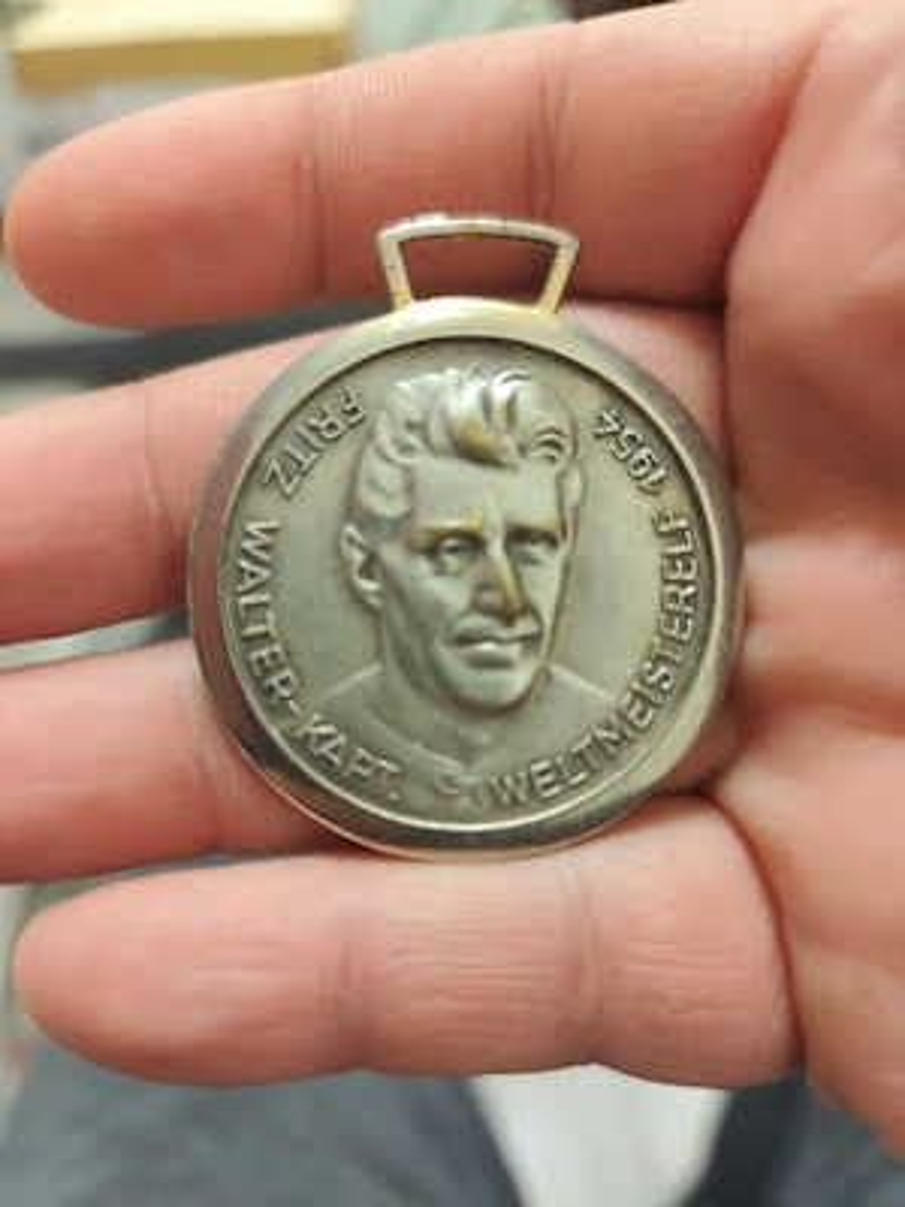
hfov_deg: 58.9
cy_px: 604
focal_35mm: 23
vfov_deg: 73.9
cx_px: 452
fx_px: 802
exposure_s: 1/25
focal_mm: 6.14
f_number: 1.65
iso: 1000
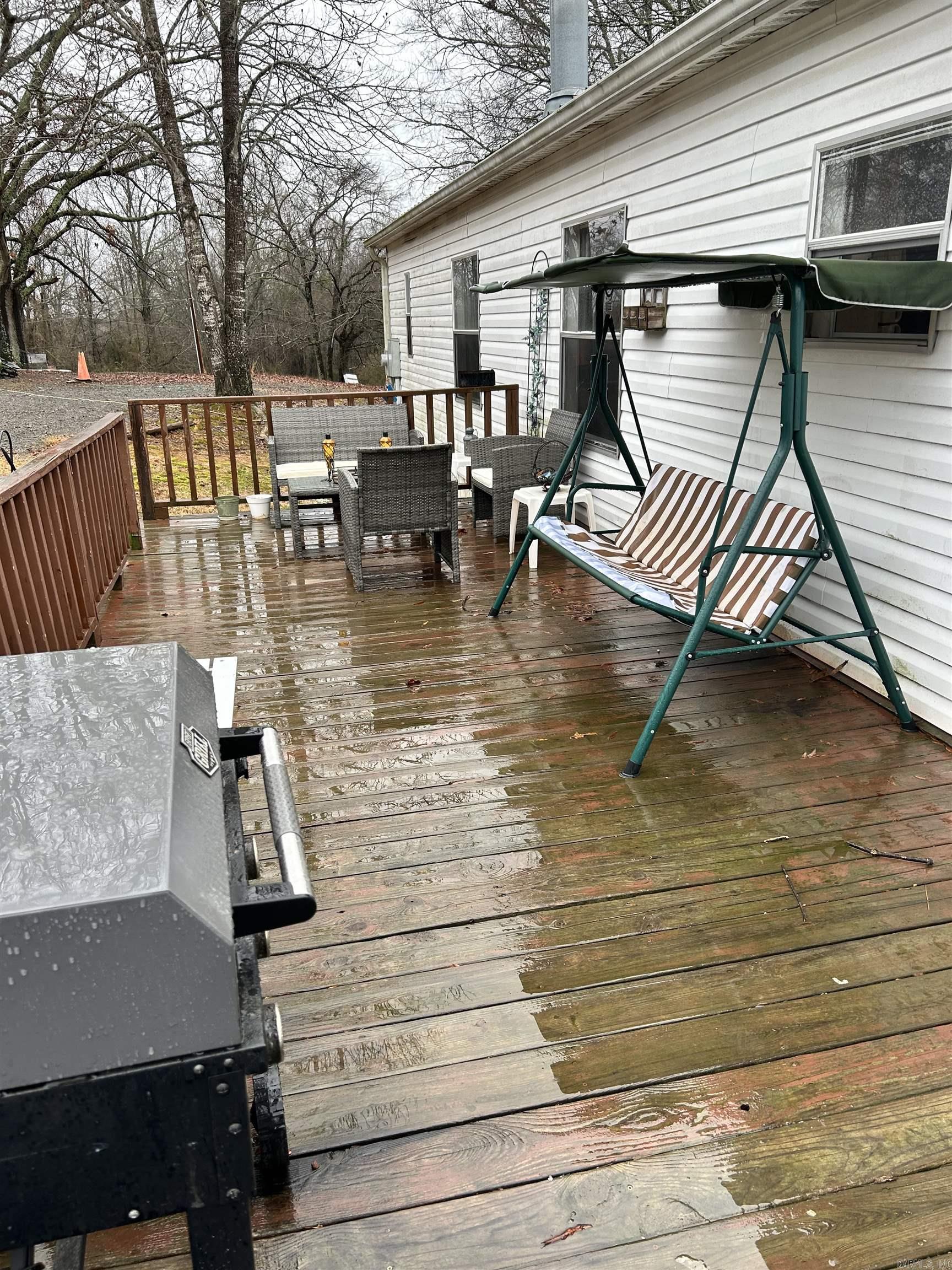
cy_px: 635
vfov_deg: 67.3
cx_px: 476
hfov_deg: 53.1
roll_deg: +1.7
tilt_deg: -17.7
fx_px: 953
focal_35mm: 26
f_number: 1.5
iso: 32
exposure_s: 1/150
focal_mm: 5.7
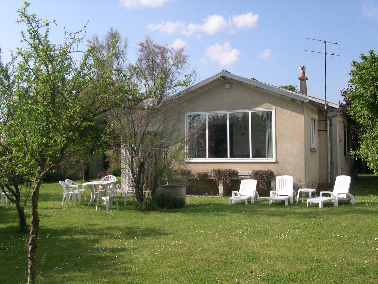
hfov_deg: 49.0
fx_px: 415
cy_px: 142
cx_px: 189
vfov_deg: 37.7
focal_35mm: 38
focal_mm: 8
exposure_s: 1/168
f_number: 7.6
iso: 100
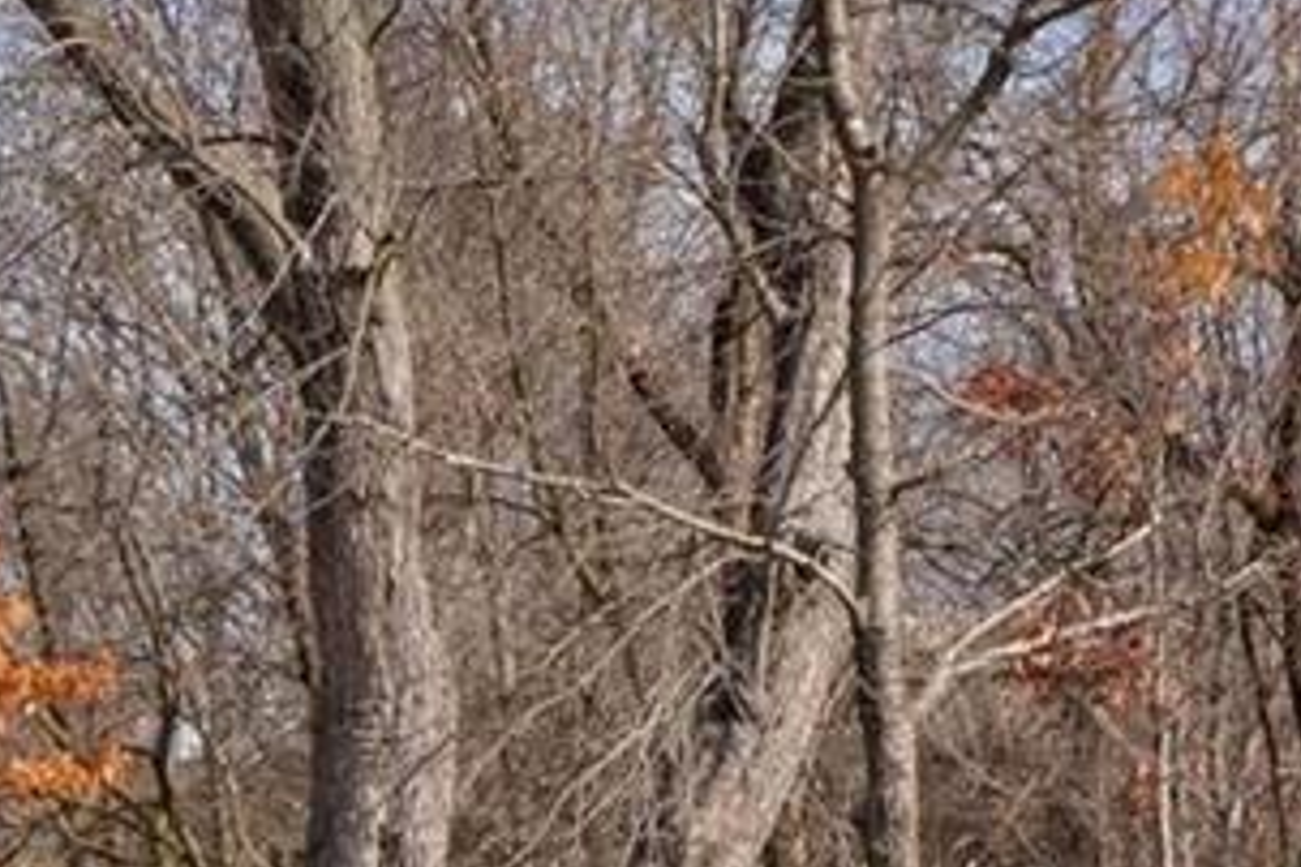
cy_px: 893
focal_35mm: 169
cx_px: 1061
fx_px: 6107
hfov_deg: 12.1
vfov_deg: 8.1
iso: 640
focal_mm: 16
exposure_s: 1/800
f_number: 10
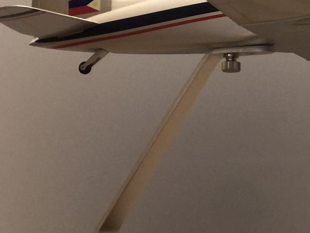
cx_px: 441
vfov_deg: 8.9
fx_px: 1478
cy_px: -35
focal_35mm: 165
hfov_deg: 11.6
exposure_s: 1/31
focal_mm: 6.6
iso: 250
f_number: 2.8
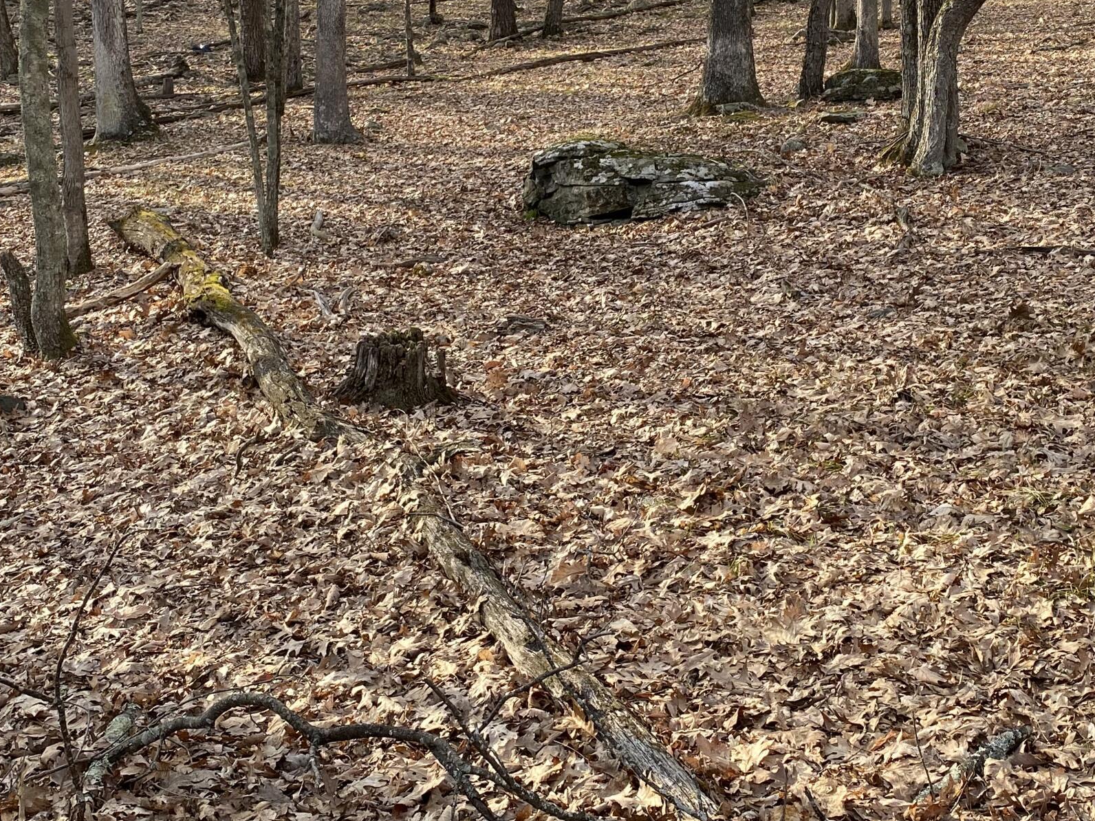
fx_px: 1550
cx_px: 619
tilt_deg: -6.8
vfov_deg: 29.4
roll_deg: -0.9
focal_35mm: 49
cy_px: 241
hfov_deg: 38.8
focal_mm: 4.25
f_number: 1.8
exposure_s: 1/398
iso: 32
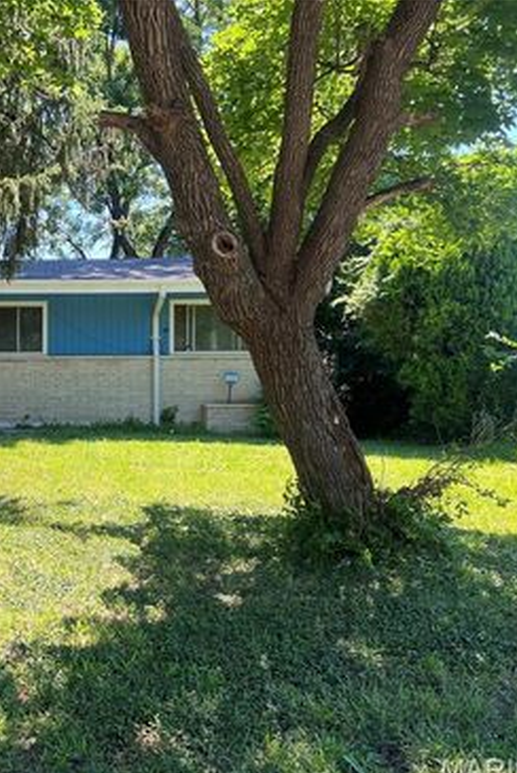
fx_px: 795
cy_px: 395
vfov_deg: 51.8
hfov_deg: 33.3
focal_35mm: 37
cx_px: 15
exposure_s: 1/552
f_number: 1.5
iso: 50
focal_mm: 5.7
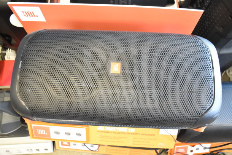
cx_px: 116
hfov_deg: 59.5
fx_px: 203
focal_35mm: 32
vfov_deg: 41.7
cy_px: 78
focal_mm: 21
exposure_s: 1/30
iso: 2500
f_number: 3.8
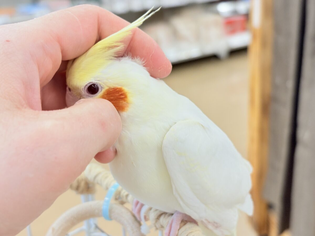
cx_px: 158
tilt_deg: -18.3
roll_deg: +2.6
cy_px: 118
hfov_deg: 36.8
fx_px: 473
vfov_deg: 28.0
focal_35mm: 52
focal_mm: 5.96
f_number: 1.6
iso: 40
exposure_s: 1/50
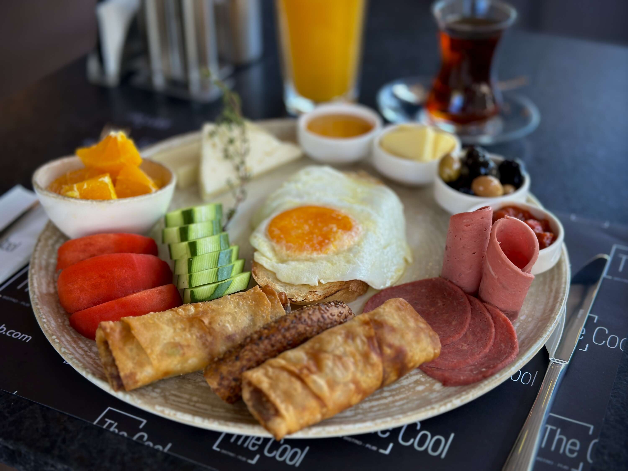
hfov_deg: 39.7
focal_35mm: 48
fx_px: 871
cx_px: 314
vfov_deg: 30.3
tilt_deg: -33.8
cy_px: 236
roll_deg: +1.4
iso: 80
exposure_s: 1/241
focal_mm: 6.86
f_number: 1.78
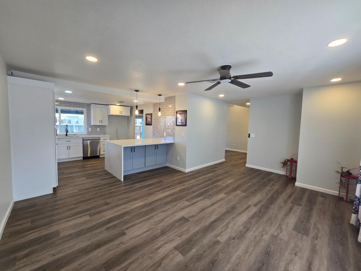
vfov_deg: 89.9
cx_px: 180
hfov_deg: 106.2
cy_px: 136
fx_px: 136
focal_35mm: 13
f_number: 2.2
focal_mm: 2.2
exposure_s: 1/60
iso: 80
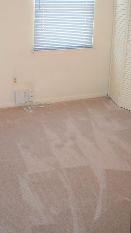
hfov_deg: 26.3
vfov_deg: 44.3
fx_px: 278
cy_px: 64
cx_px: 38
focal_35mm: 45
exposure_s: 1/80
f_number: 4.5
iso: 800
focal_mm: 18
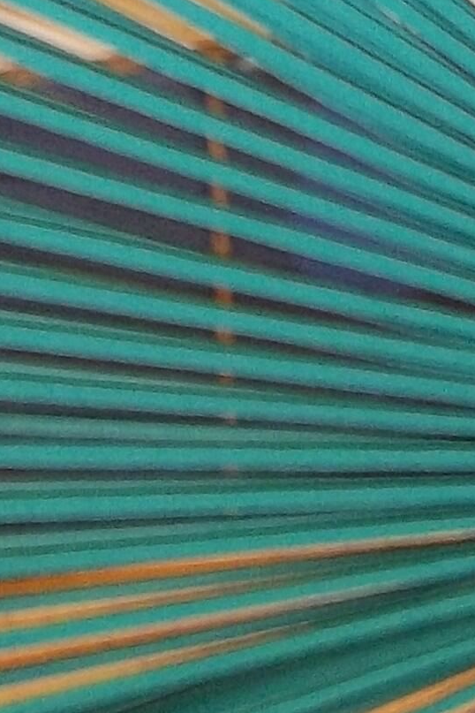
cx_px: 810
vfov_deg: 10.2
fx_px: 3938
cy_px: -64
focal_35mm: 199
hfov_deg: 6.8
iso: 160
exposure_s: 1/30
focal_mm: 6.5
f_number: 3.1
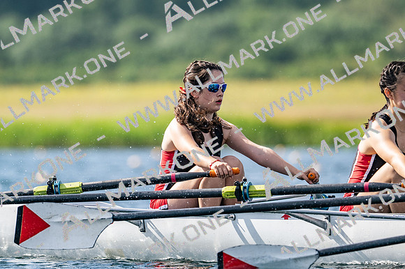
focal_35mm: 600
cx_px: 202
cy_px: 134
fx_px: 6746
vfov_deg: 2.3
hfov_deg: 3.4
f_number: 4.5
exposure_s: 1/2500
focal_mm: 400
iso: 280
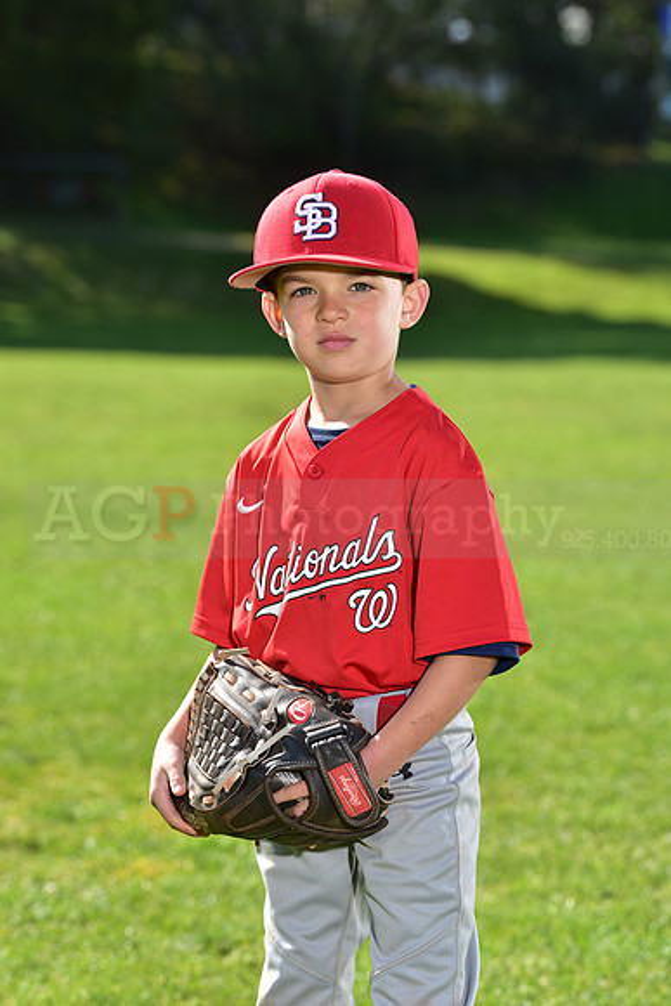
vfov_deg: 17.6
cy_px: 503
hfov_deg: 11.8
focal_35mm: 116
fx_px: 3241
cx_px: 336
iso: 80
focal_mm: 116
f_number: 5
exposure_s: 1/250
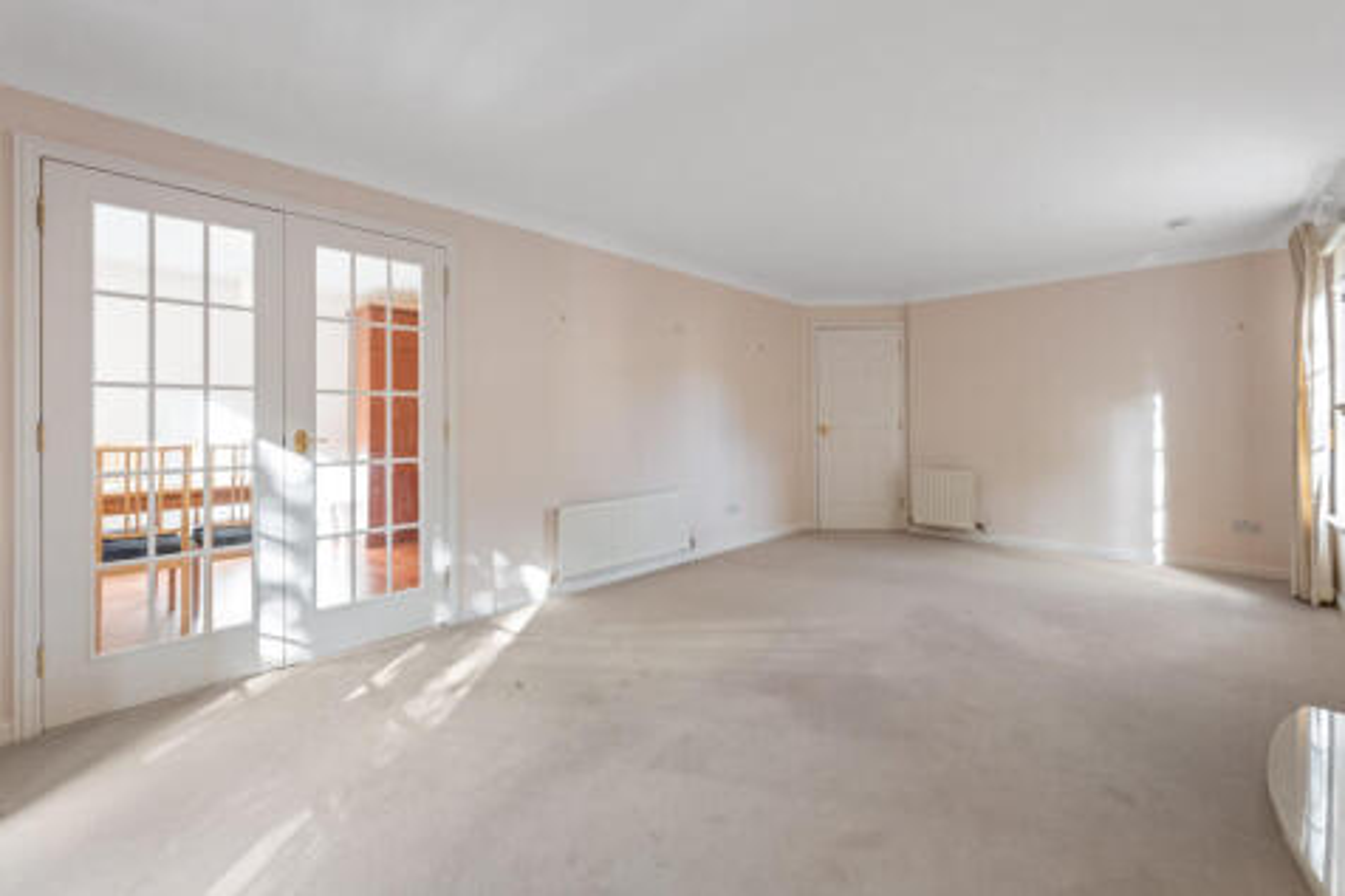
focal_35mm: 14
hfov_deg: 104.3
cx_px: 672
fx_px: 523
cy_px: 448
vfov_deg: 81.2
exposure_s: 1/40
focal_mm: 14
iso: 640
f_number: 8
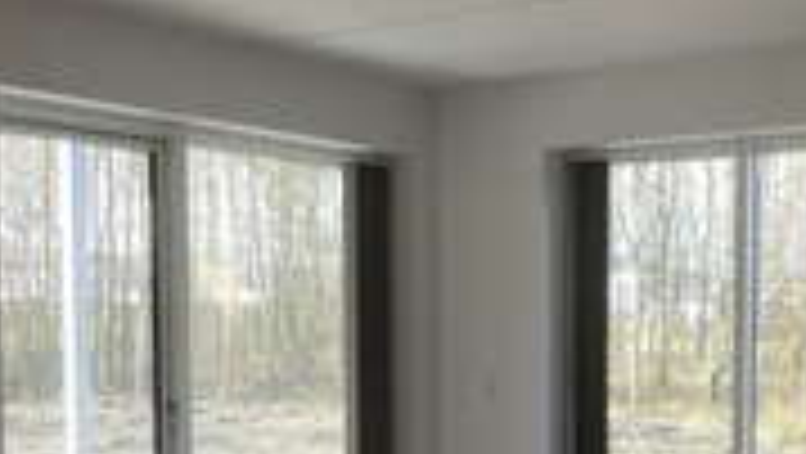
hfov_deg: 34.8
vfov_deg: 20.1
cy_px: 405
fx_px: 1262
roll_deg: +0.1
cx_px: 579
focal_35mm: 59
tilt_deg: -3.2
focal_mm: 4.2
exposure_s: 1/170
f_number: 1.6
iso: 32
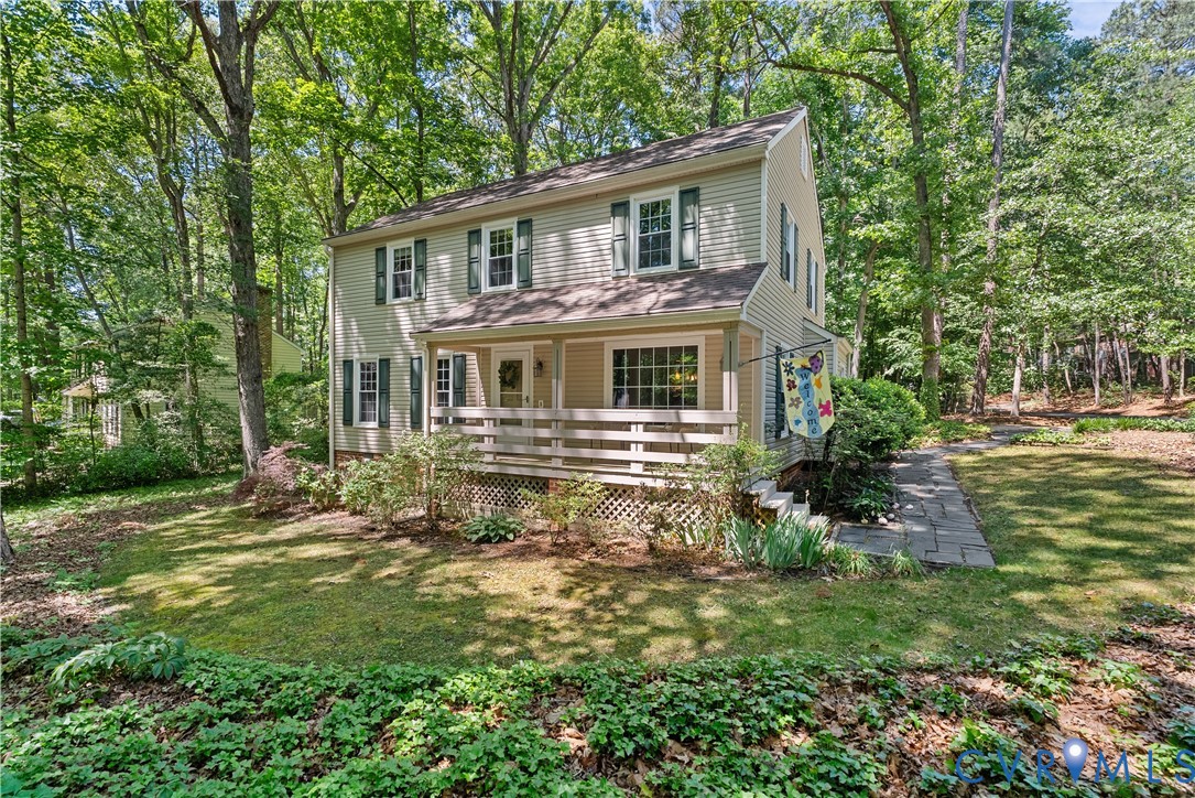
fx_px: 531
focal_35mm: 16
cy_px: 399
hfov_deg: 96.7
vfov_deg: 73.8
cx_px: 598
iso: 800
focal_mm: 16
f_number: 8
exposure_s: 1/50
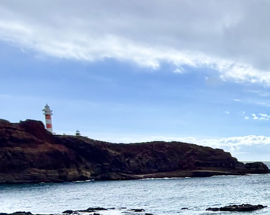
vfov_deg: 31.7
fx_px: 359
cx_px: 424
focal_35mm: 45
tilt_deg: -7.7
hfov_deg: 26.5
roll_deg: +0.7
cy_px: 197
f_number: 2.2
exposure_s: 1/1087
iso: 20
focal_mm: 2.22
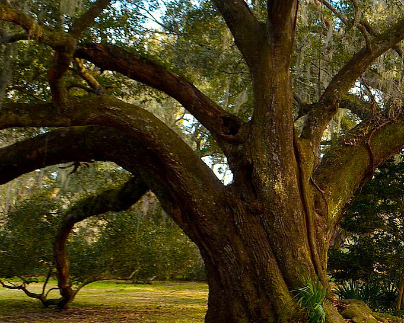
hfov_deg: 26.6
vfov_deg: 23.1
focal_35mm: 66
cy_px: 118
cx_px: 436
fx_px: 789
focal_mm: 20
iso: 250
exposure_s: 1/125
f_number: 5.6
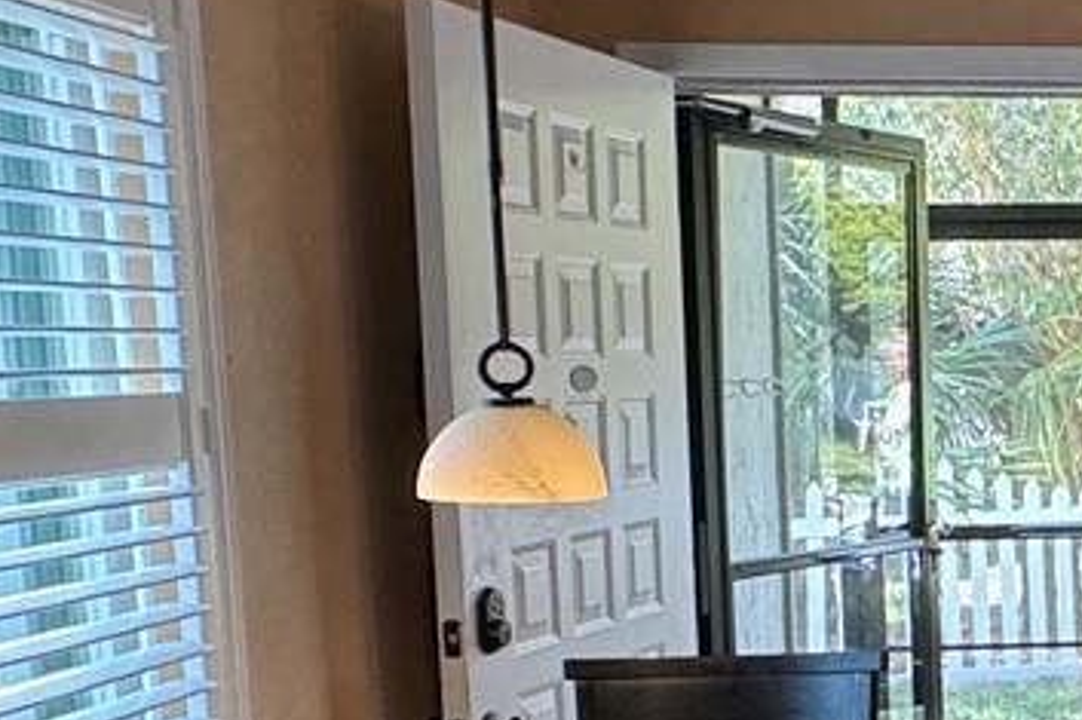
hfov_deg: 25.9
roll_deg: -1.0
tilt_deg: -7.4
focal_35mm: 66
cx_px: 1419
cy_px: 570
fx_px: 1983
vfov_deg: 20.4
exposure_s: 1/120
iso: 250
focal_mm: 2.22
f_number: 2.2
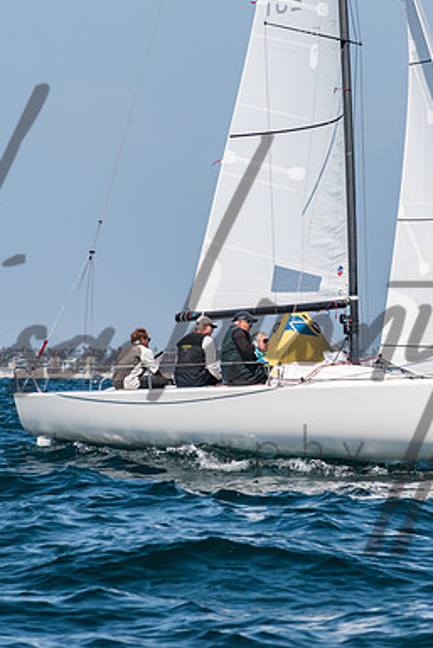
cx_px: 290
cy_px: 324
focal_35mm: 294
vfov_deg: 7.0
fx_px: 5299
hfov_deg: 4.7
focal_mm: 130
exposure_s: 1/1250
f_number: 9
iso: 400
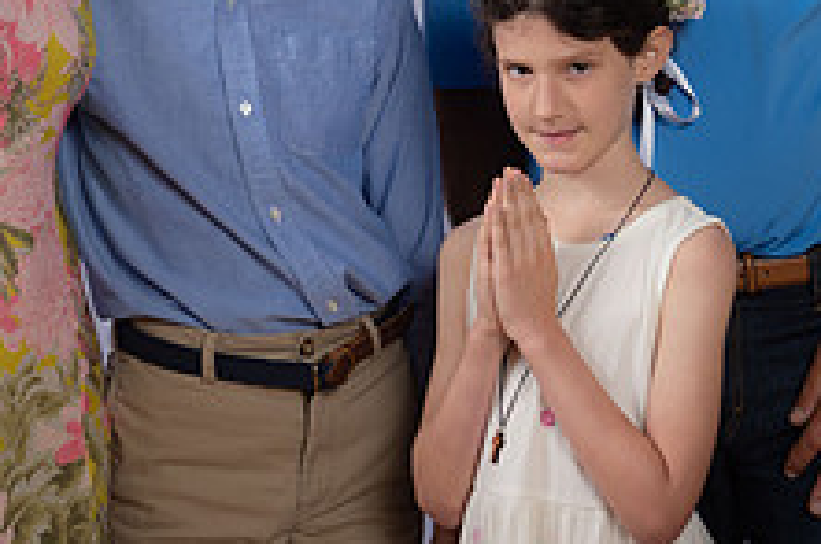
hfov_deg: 14.3
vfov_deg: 9.4
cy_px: -33
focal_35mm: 144
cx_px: 510
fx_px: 3277
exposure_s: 1/160
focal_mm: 55
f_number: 8
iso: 250
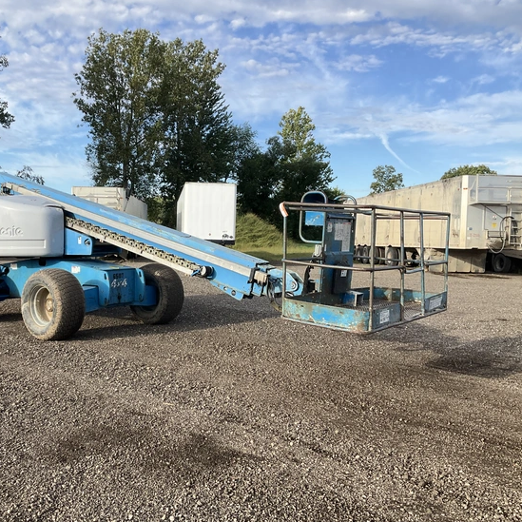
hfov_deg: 46.8
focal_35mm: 35
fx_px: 597
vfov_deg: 47.2
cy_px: 262
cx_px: 200
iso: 25
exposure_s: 1/1076
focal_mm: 3
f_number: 1.8
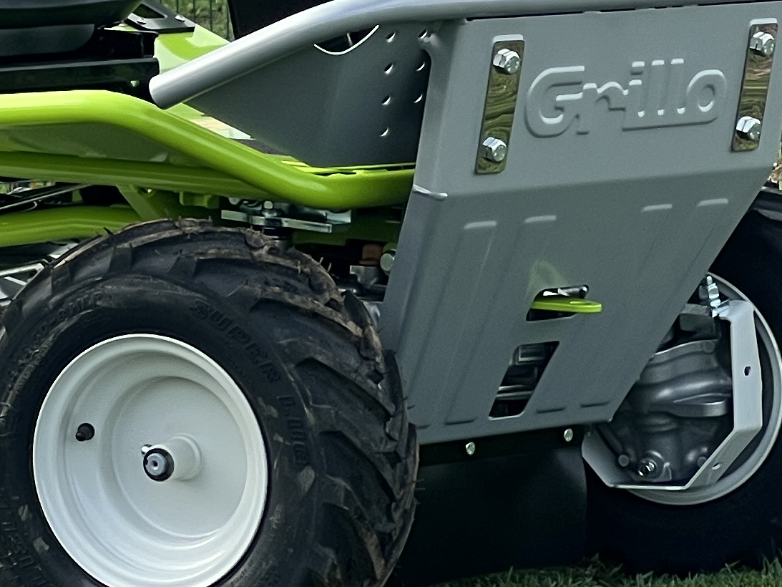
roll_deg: +0.6
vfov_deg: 5.2
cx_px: -152
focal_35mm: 284
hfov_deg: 6.9
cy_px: -190
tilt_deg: -1.1
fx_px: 6416
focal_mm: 9
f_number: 2.8
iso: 32
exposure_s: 1/398
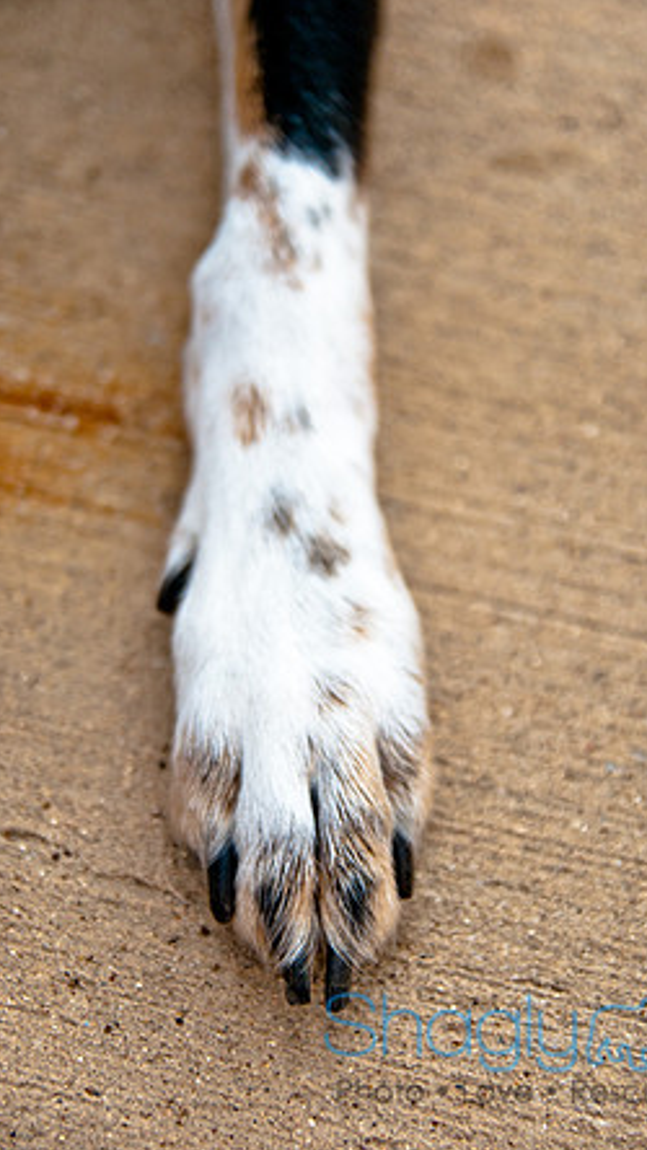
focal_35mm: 72
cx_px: 345
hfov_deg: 16.9
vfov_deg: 29.5
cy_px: 572
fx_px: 2180
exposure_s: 1/3200
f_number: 2.8
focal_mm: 45
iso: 400
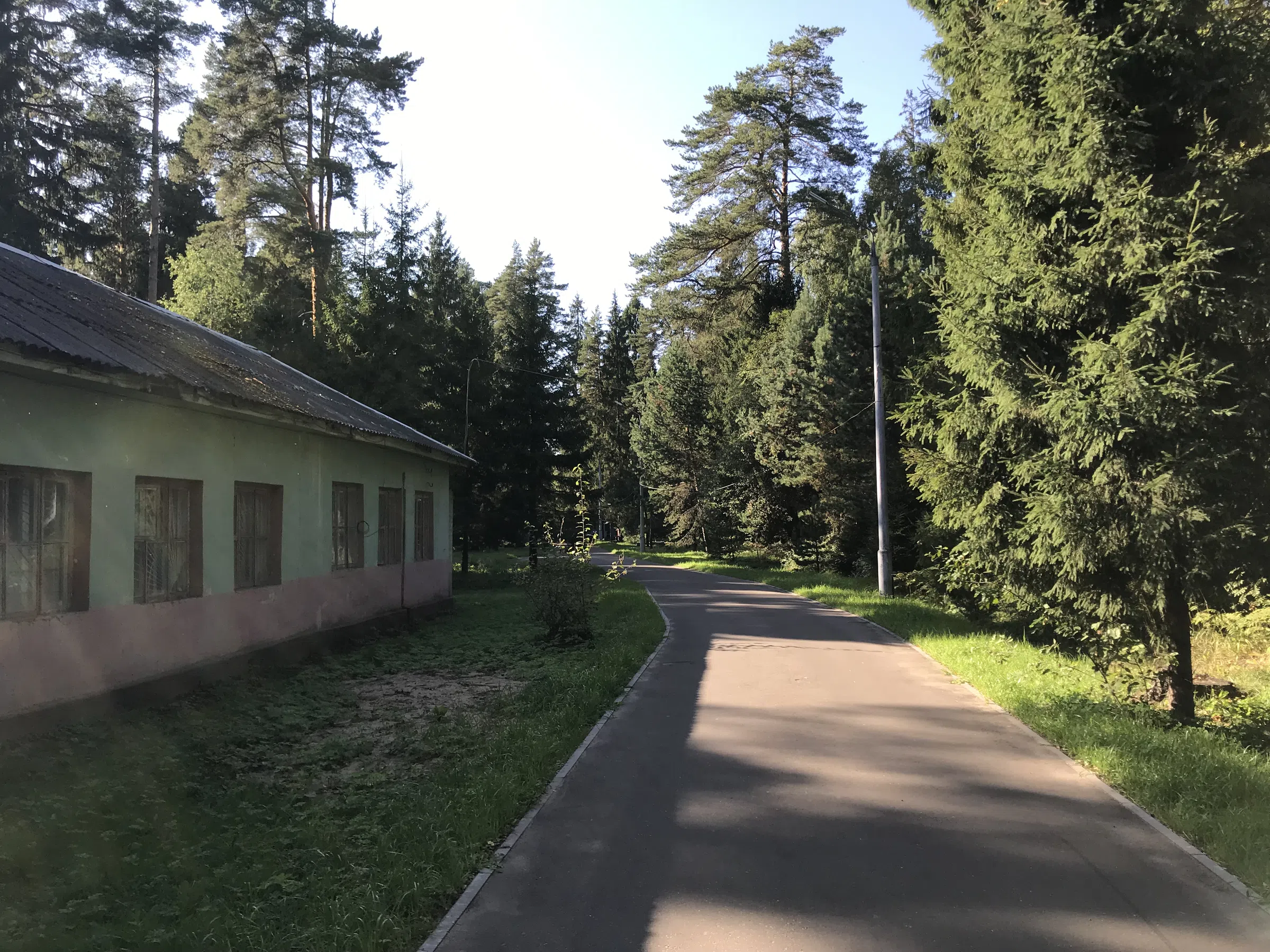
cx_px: 635
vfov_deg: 49.7
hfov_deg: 63.4
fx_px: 1027
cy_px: 476
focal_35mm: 28
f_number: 1.8
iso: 20
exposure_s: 1/544
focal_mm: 3.99
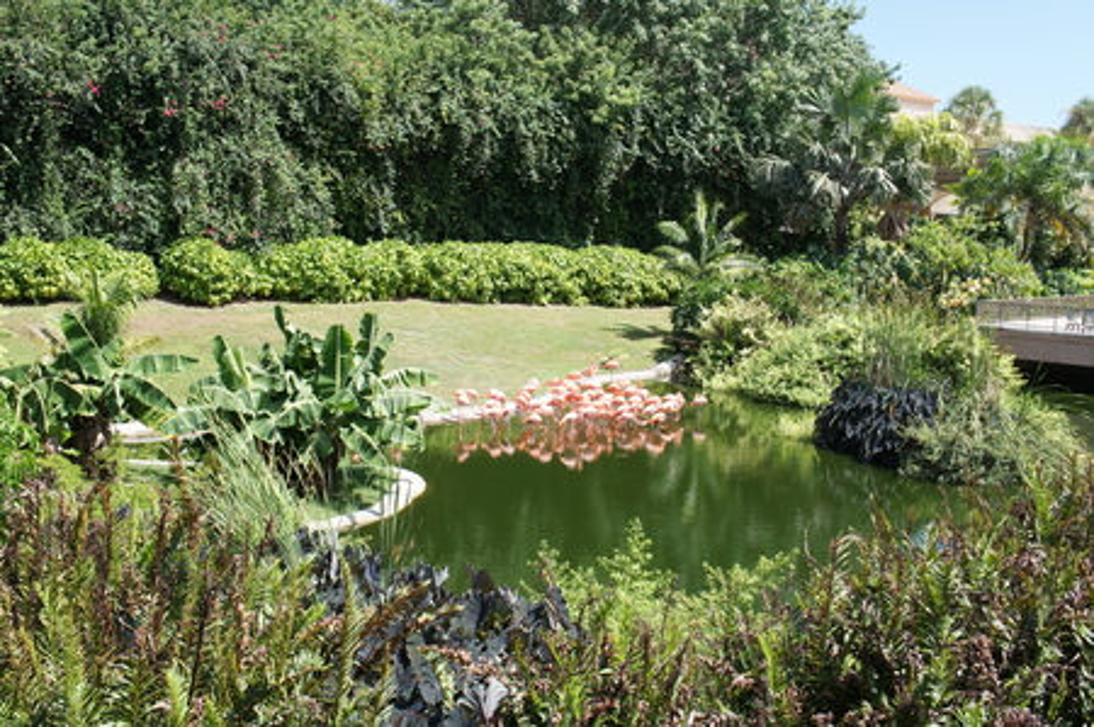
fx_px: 1138
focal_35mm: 38
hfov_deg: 51.3
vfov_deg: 35.4
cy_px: 364
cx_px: 547
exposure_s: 1/250
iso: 200
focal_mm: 25
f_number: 8
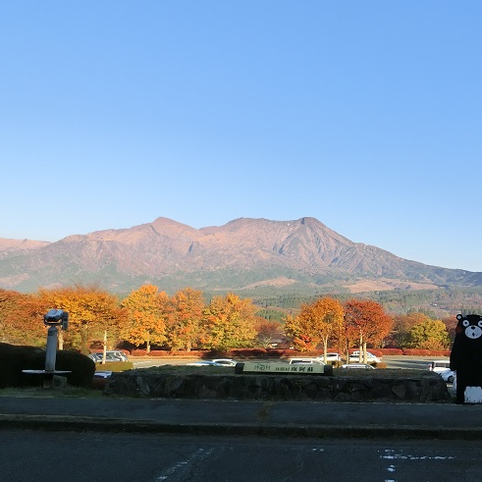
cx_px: 384
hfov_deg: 43.9
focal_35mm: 36
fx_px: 567
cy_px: 262
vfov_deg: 46.0
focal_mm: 4.5
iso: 80
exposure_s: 1/640
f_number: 3.5
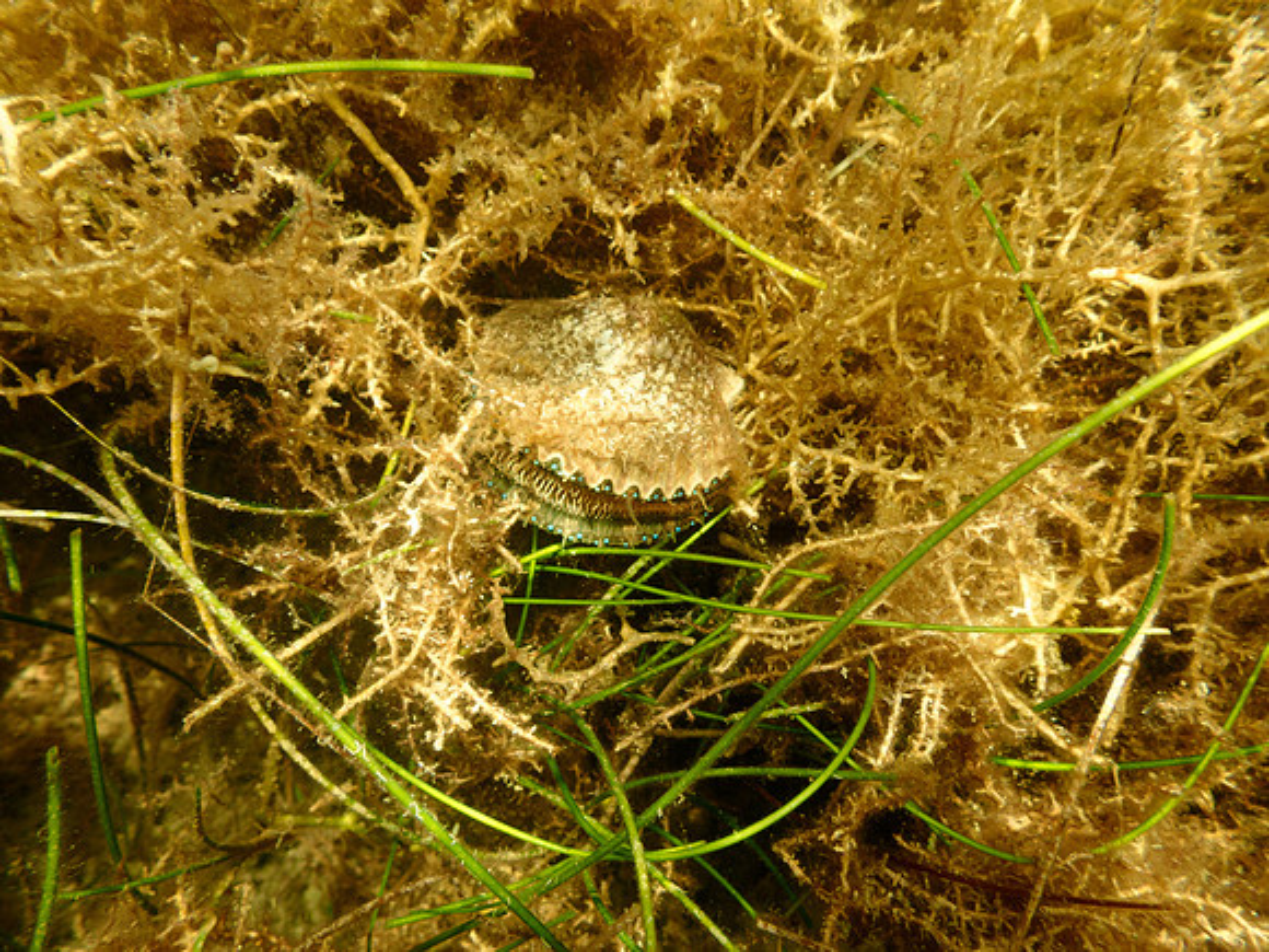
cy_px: 476
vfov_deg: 54.9
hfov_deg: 69.4
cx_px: 634
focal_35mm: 25
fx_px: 916
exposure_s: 1/250
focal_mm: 4.5
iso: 100
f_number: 2.8
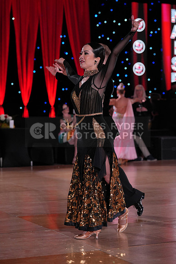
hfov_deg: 15.0
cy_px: 132
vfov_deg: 22.4
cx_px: 88
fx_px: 667
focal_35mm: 91
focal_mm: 91
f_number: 4
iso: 1600
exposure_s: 1/500
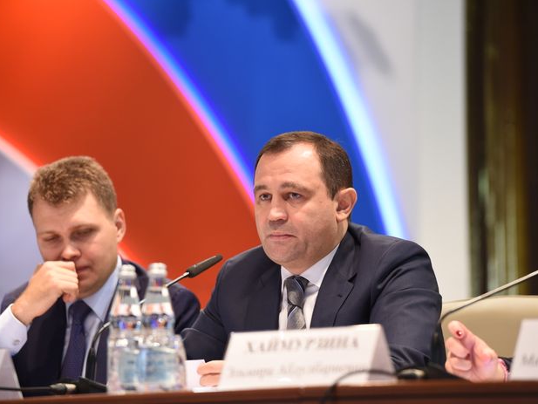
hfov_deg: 9.1
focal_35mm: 218
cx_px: 255
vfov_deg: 6.8
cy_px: 202
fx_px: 3389
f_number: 3.5
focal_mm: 200
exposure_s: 1/200
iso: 2500
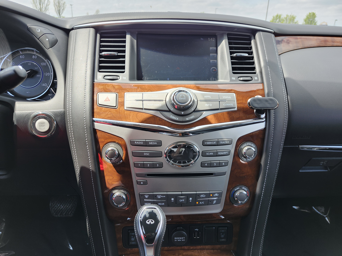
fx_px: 227
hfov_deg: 73.9
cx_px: 171
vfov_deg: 58.9
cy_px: 128
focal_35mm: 23
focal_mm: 5.54
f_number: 1.8
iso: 25
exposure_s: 1/196
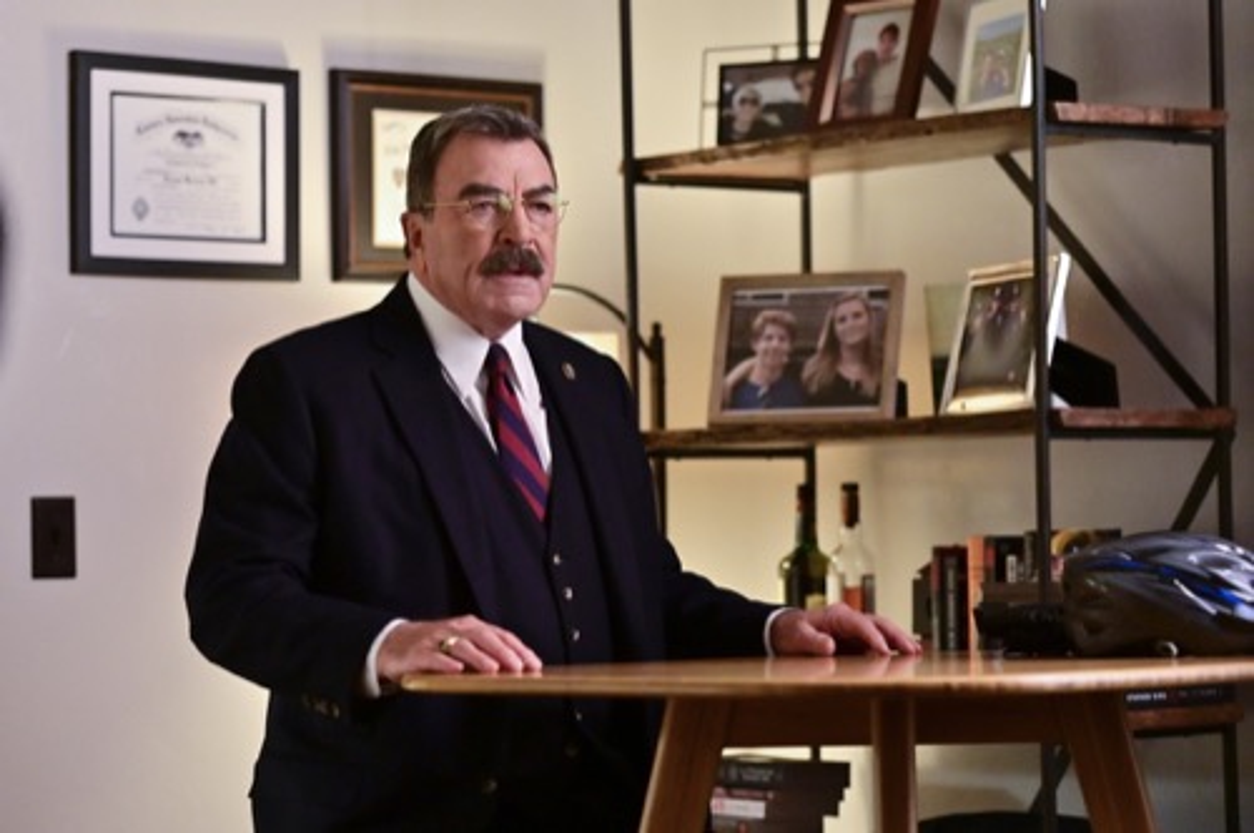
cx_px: 627
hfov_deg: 18.6
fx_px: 3827
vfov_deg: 12.4
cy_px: 416
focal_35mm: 110
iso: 4000
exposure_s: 1/250
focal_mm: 110
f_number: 2.8
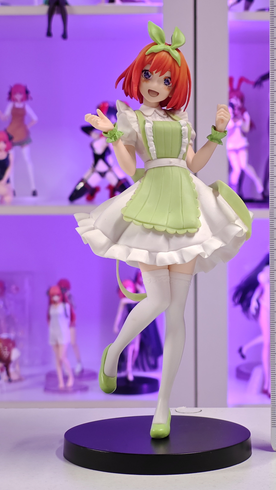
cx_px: 181
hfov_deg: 13.7
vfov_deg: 24.2
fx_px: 1145
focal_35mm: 88
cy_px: 246
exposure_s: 1/25
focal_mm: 7.48
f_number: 2.4
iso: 1000
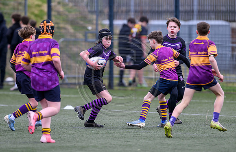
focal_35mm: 529
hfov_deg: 3.9
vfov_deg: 2.5
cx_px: 108
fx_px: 3435
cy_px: 96
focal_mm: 400
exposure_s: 1/1600
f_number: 3.5
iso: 500
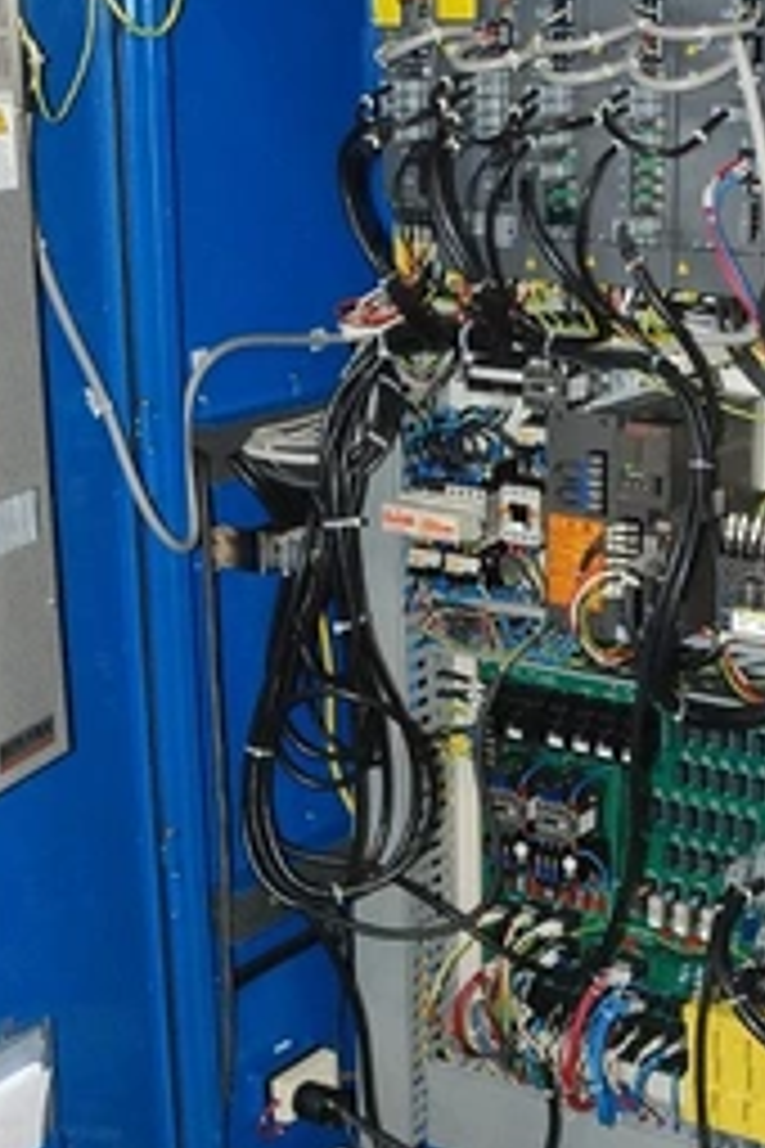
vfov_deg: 30.5
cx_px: 569
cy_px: 621
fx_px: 2104
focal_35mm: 66
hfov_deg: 20.5
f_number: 5.6
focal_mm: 28
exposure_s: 1/60
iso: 1600
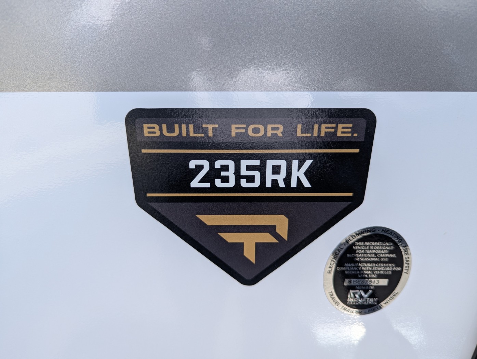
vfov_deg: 56.9
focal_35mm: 24
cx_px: 238
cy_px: 180
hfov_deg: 71.5
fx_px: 331
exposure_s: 1/593
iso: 51
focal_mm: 6.81
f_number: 1.85
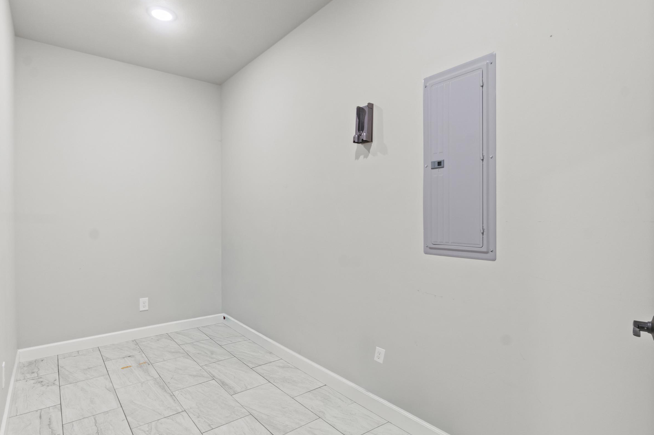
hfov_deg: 86.9
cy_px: 218
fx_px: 345
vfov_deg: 64.5
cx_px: 333
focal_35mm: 19
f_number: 9
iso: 250
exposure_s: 1
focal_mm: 12
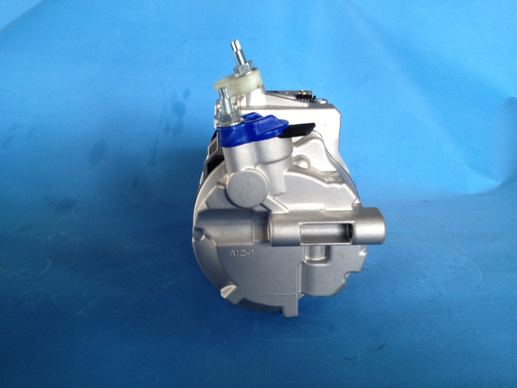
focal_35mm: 35
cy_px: 194
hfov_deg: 52.6
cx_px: 258
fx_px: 523
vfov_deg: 40.7
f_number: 2.4
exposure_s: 1/20
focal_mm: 4.28
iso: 80
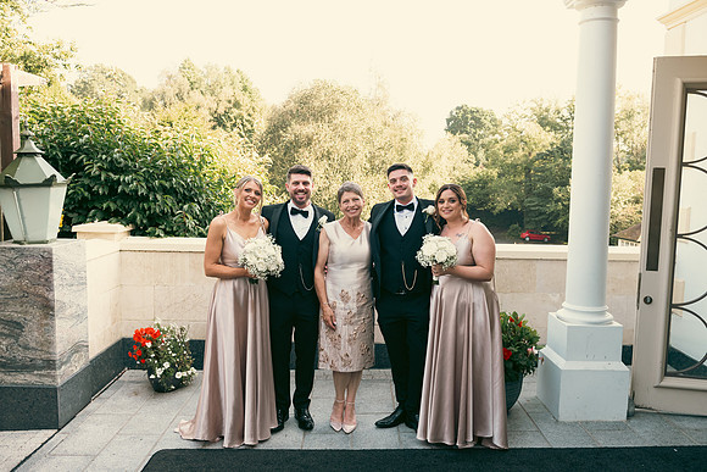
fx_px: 609
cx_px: 354
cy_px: 236
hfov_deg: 60.3
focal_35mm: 31
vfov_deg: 42.3
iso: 320
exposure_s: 1/160
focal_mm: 31
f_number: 6.3
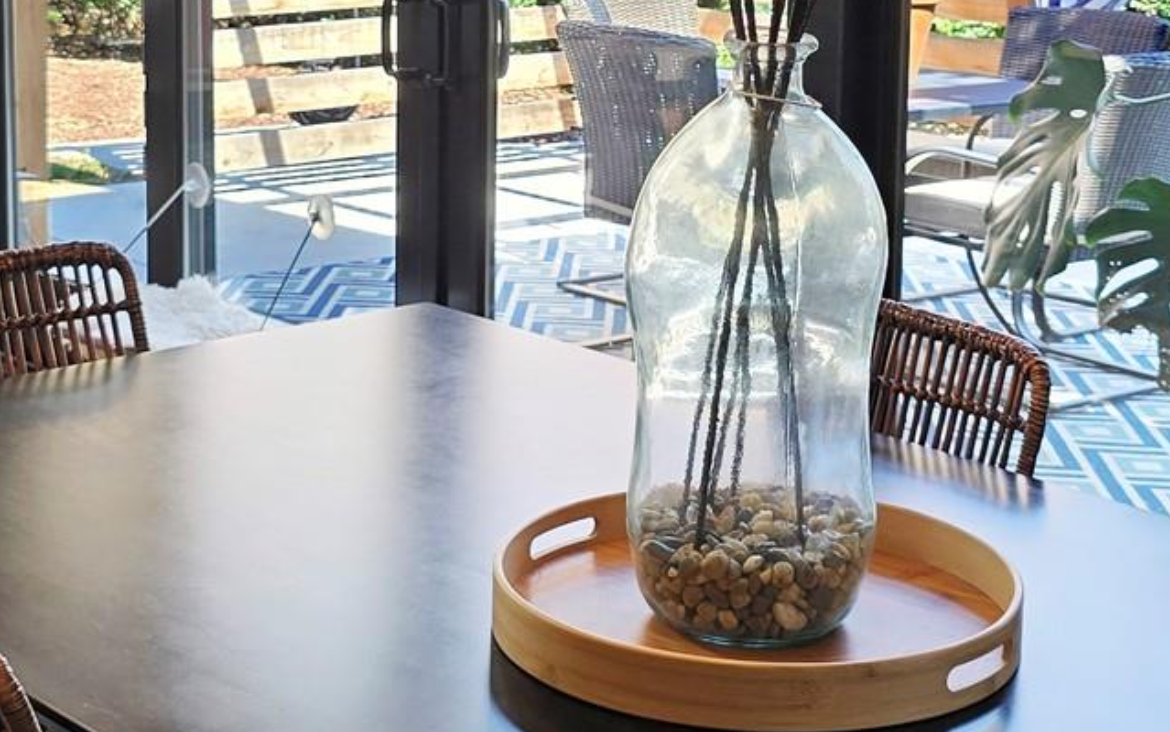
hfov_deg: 33.3
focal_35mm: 61
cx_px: 450
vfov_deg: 20.7
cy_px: 35
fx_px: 1946
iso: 40
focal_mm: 6.3
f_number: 1.7
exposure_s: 1/120
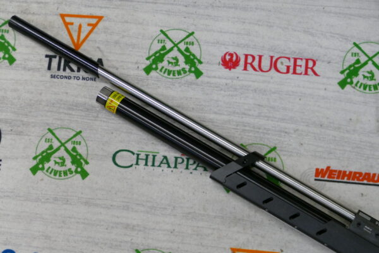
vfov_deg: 18.9
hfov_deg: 28.1
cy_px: 126
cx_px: 190
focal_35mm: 72
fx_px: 758
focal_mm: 26.28
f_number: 3.7
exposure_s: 1/250
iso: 1600
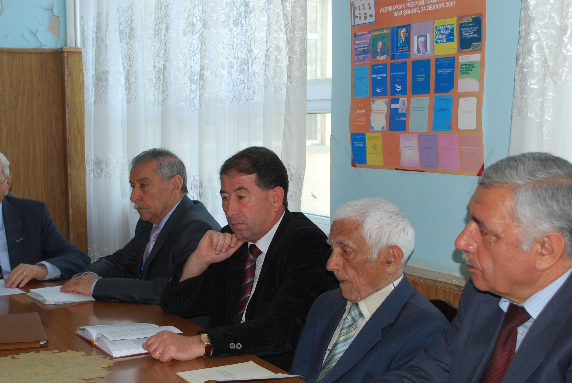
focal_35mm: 54
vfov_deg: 25.0
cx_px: 240
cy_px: 244
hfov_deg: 36.7
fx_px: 859
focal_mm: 26
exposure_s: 1/60
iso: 200
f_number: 4.5
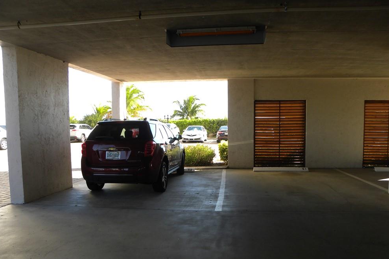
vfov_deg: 46.3
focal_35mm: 28
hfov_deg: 65.5
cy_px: 144
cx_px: 199
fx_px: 302
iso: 64
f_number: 3.5
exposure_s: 1/135
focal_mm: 4.6
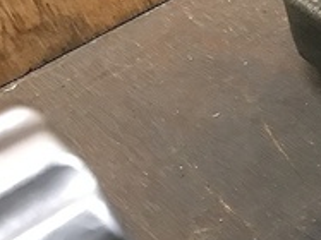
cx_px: 508
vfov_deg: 14.8
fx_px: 890
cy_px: -57
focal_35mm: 96
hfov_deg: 17.9
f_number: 1.8
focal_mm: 3.99
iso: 100
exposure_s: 1/9
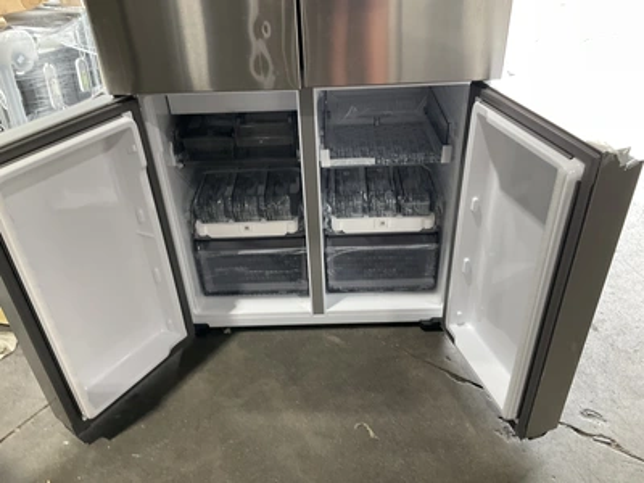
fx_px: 540
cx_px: 322
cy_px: 242
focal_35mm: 29
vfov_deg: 48.2
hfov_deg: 61.7
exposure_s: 1/60
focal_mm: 3
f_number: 1.8
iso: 80
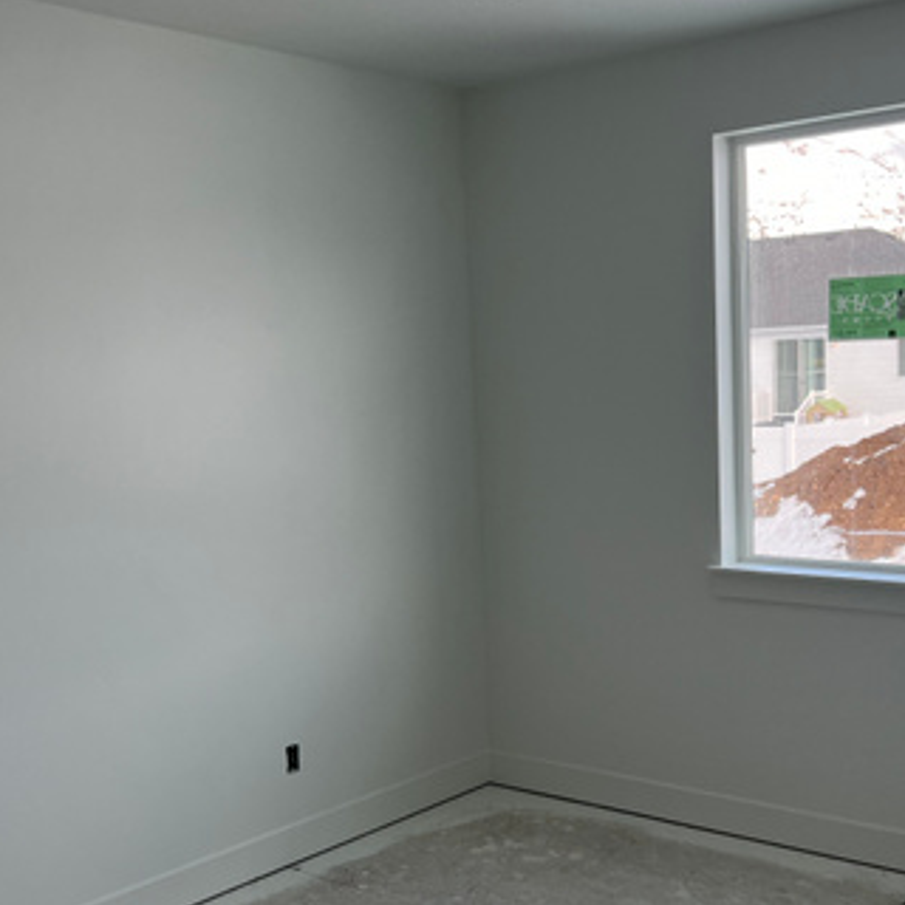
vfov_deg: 36.7
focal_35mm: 46
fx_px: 1361
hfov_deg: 36.6
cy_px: 506
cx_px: 546
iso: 50
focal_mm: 5.7
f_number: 1.5
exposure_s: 1/398
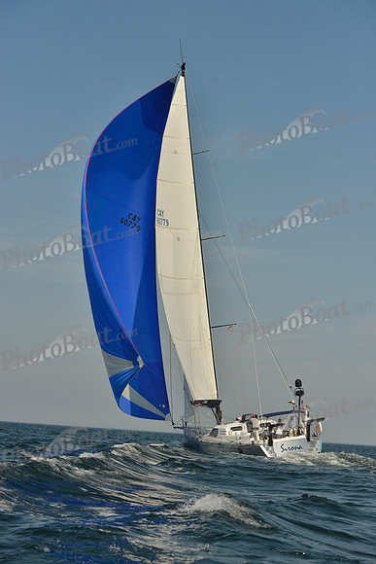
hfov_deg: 19.5
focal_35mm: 70
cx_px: 188
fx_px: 1096
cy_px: 282
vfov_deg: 28.8
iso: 200
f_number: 7.1
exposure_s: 1/2000
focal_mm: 70
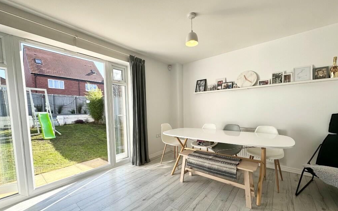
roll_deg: +1.6
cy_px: 120
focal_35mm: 15
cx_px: 168
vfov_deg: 74.4
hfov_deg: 101.5
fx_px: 138
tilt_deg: -4.5
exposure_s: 1/311
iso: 40
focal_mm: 2.22
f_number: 2.2
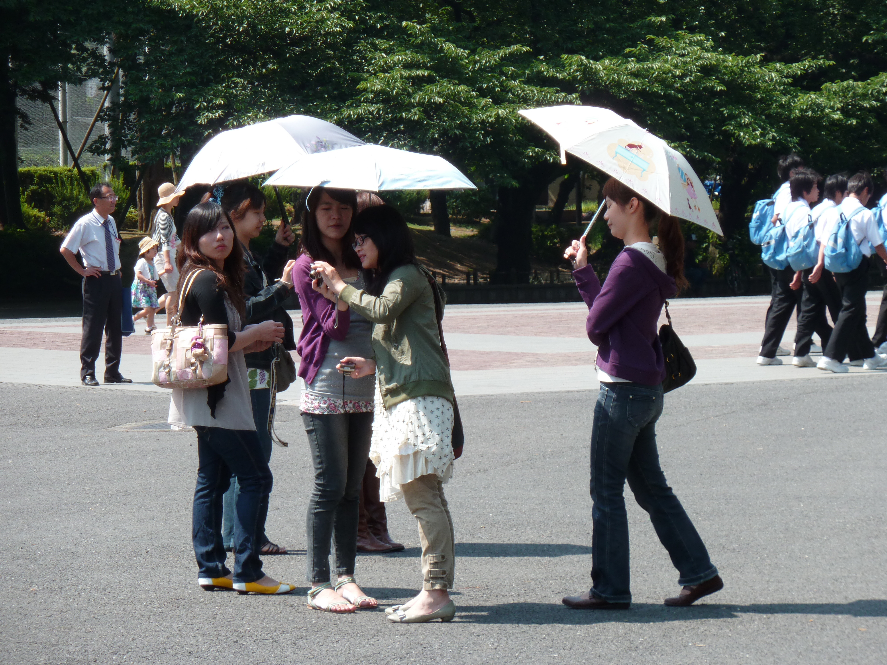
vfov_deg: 8.2
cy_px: 332
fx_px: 4664
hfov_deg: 10.9
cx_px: 444
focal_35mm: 182
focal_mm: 29.9
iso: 80
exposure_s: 1/250
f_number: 4.5
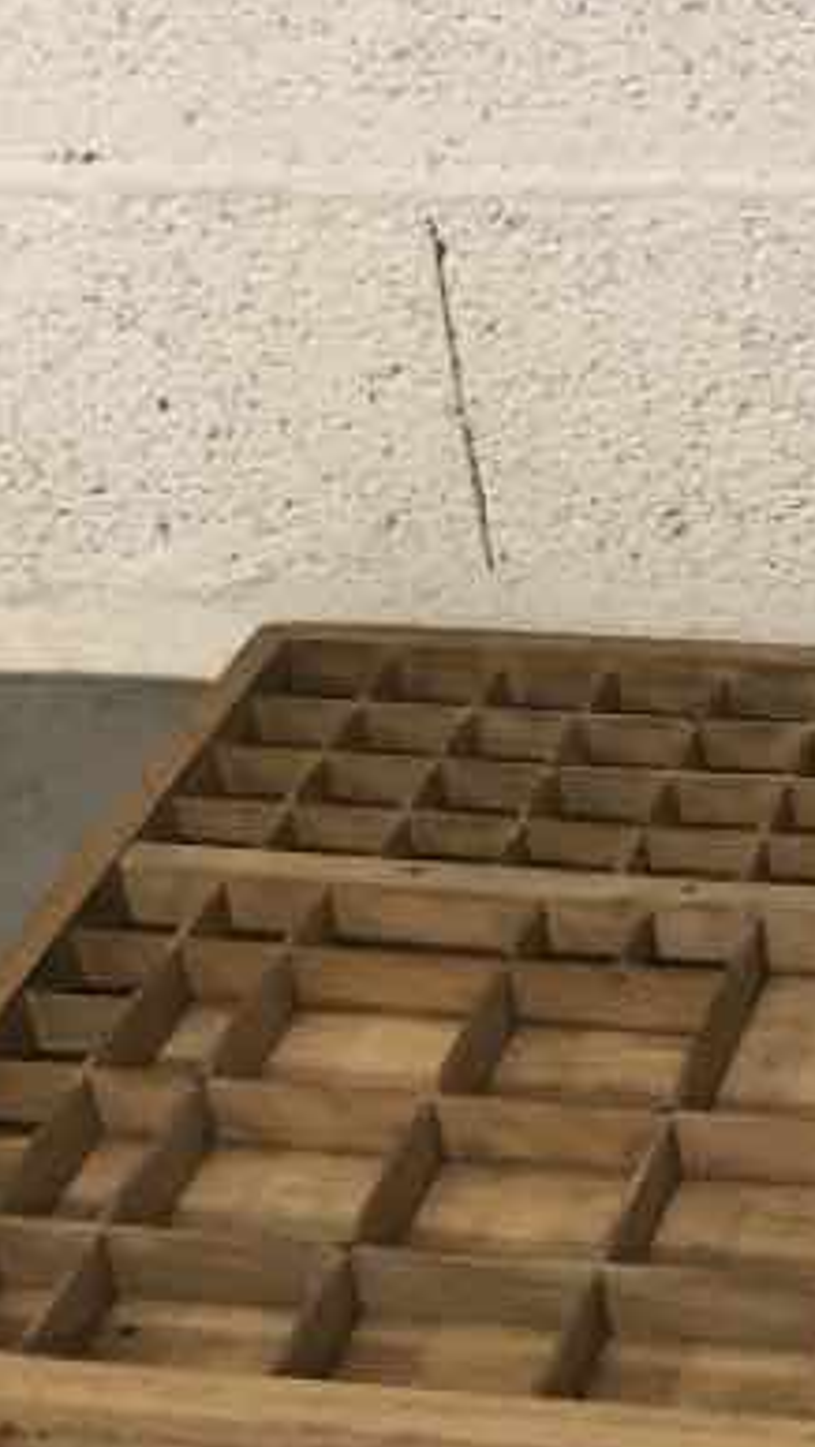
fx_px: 3224
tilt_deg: -33.4
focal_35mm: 84
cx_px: 979
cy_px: 933
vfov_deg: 25.2
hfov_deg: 14.0
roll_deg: +4.6
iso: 80
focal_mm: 3.99
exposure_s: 1/17
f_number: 1.8
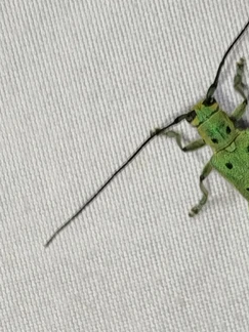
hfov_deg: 10.1
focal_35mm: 146
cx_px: 210
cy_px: 152
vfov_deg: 13.5
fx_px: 1400
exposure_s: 1/50
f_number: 1.7
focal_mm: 5.31
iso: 50
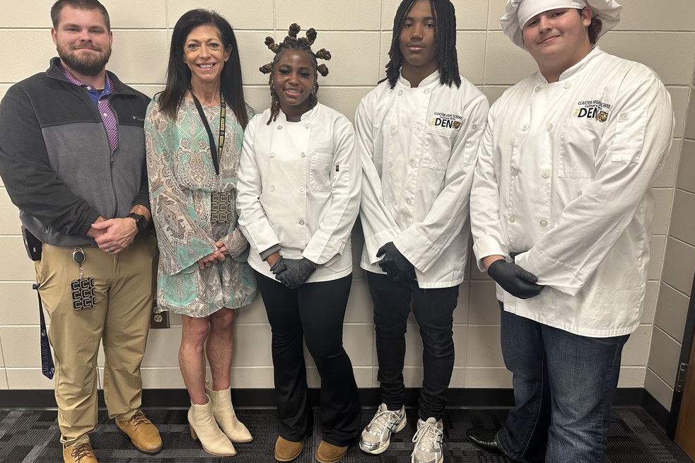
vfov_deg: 49.4
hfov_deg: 69.4
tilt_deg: -12.7
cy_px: 201
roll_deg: +0.1
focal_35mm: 26
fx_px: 502
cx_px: 338
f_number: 1.78
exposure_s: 1/120
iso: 200
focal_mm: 6.86
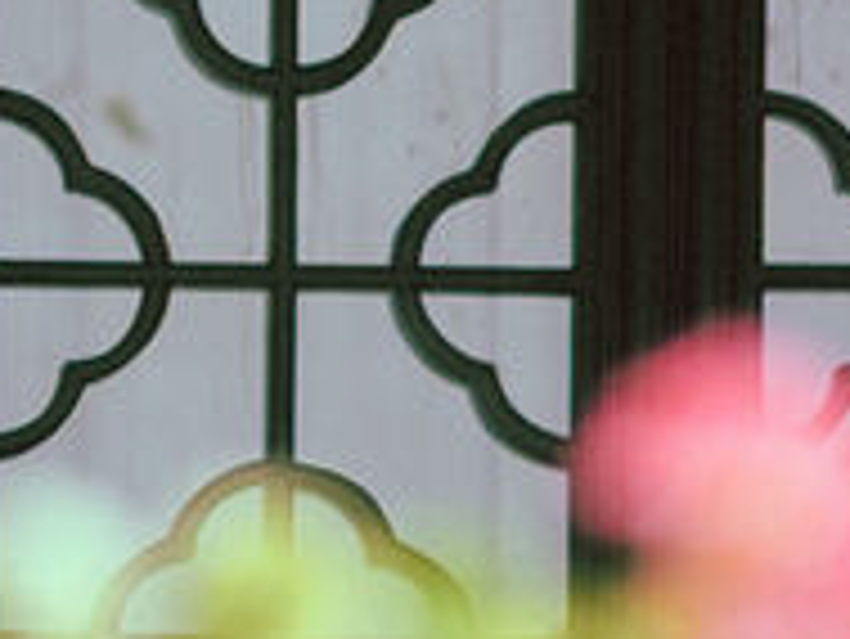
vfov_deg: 1.9
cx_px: -234
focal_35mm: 779
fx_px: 19141
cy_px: 252
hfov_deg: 2.5
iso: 100
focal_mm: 85
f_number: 2.8
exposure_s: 1/320
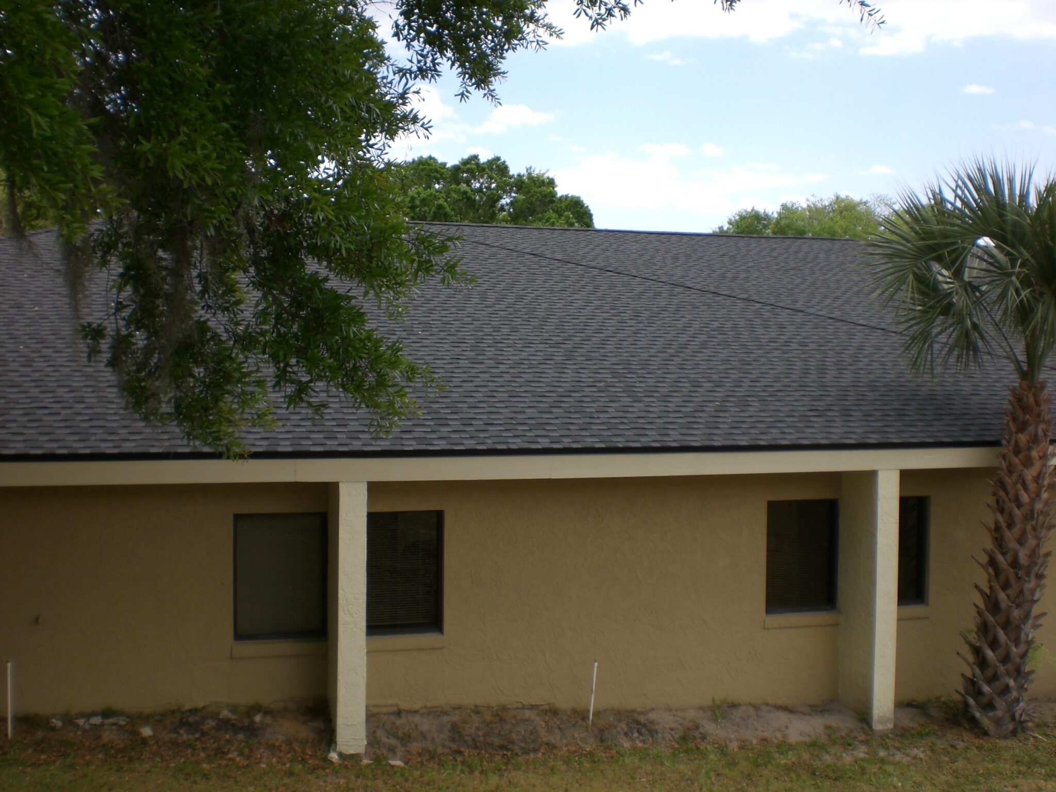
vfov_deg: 37.7
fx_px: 1159
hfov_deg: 49.0
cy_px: 396
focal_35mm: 38
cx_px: 528
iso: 50
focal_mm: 6.3
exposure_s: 1/250
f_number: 4.4
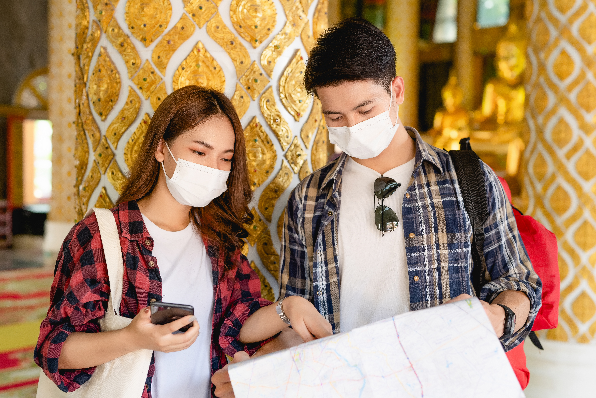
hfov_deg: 39.6
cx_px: 298
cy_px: 199
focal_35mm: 50
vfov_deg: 27.0
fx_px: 828
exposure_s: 1/100
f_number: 2.8
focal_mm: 50
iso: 640
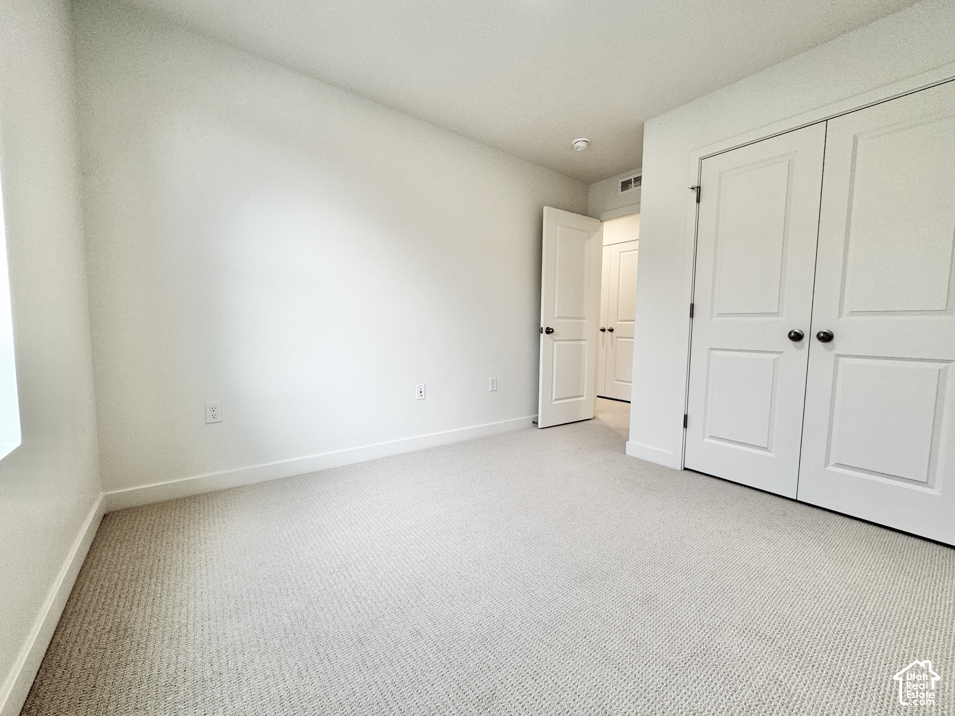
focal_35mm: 14
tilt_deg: -4.1
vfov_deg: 85.7
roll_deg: -1.4
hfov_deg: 102.1
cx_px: 478
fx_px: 386
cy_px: 358
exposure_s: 1/120
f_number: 2.2
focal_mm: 2.22
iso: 100
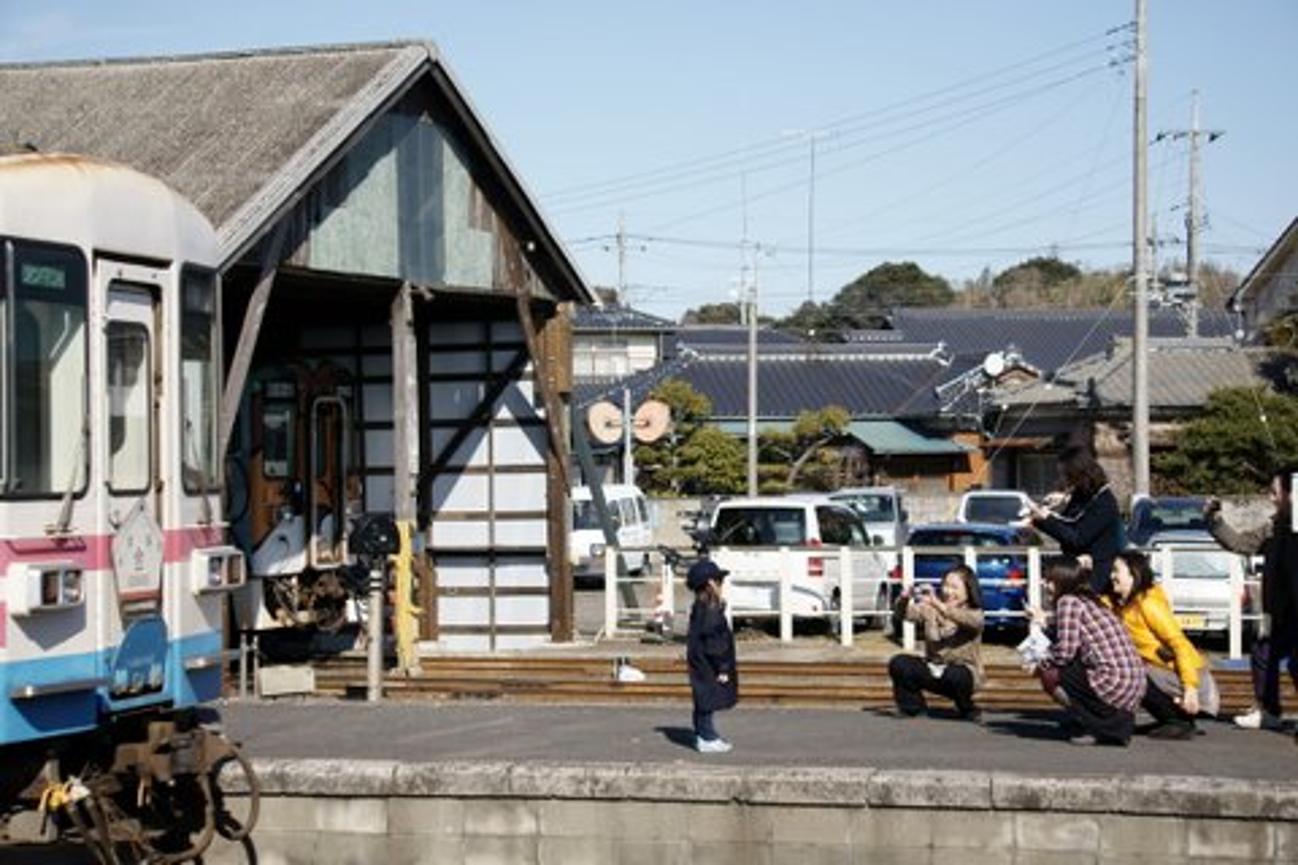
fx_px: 2974
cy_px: 432
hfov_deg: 24.6
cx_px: 649
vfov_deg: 16.6
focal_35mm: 82
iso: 200
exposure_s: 1/1250
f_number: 4.5
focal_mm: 55
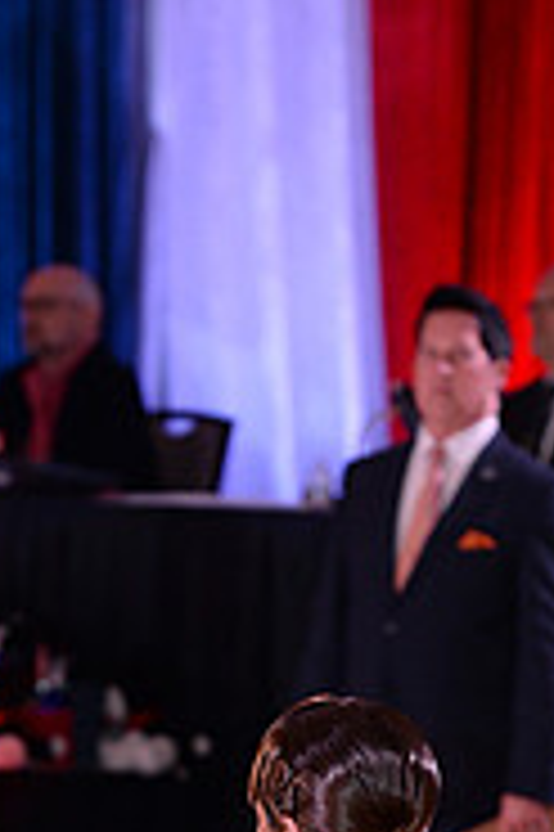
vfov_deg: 5.2
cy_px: 1156
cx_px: 115
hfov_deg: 3.5
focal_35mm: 392
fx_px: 9065
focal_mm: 125
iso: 1600
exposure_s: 1/250
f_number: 4.5
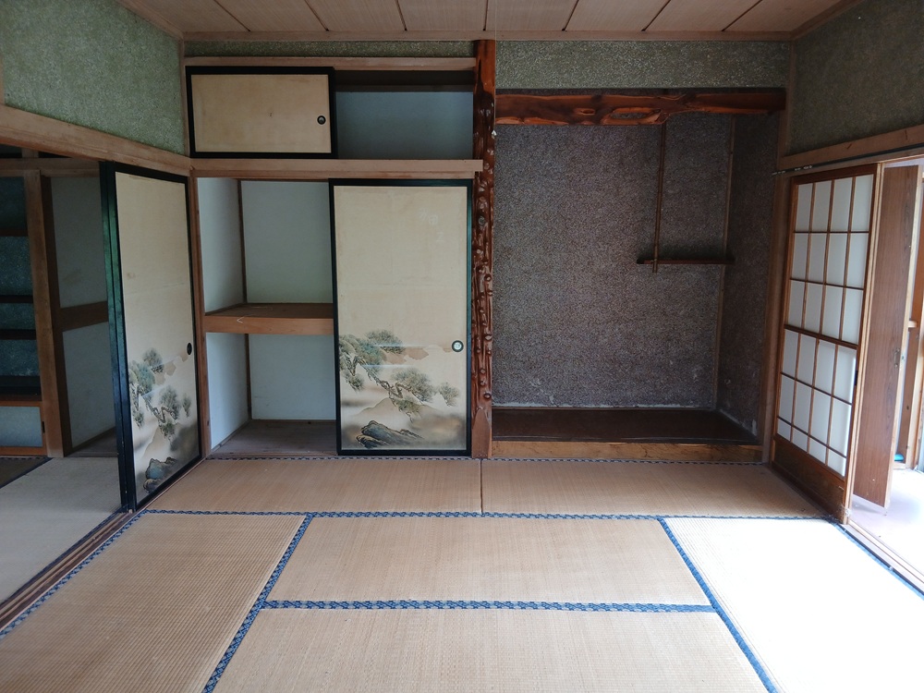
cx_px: 462
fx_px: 694
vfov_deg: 53.1
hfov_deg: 67.3
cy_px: 346
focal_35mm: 26
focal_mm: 3.86
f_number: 1.8
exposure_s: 1/50
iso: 80
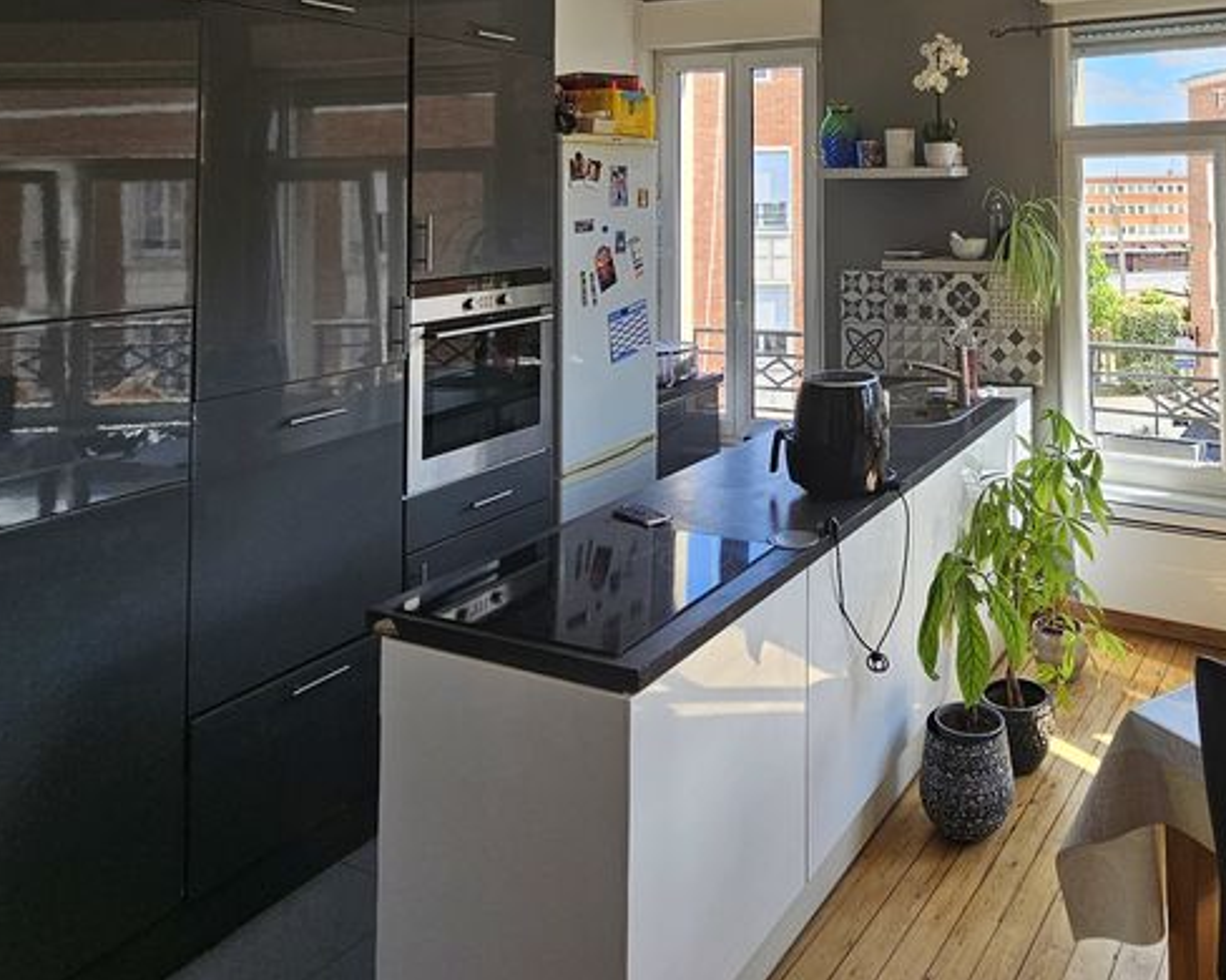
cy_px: 156
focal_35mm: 26
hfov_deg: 62.9
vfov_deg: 50.5
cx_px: 894
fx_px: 943
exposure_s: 1/245
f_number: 2.2
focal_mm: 2.2
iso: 64
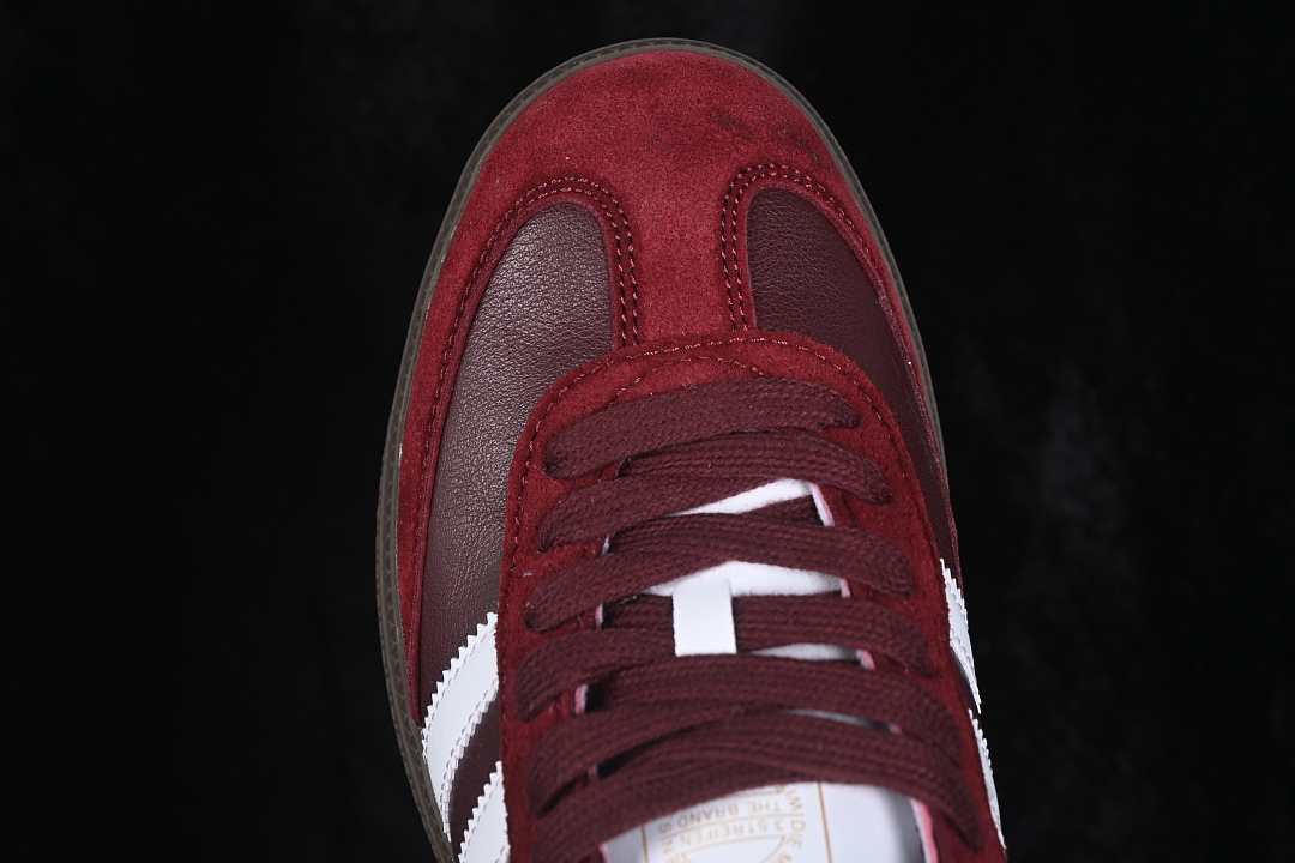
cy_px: 432
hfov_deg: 27.0
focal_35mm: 75
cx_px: 648
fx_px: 2698
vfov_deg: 18.2
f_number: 6.3
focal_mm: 50
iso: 160
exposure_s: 1/60
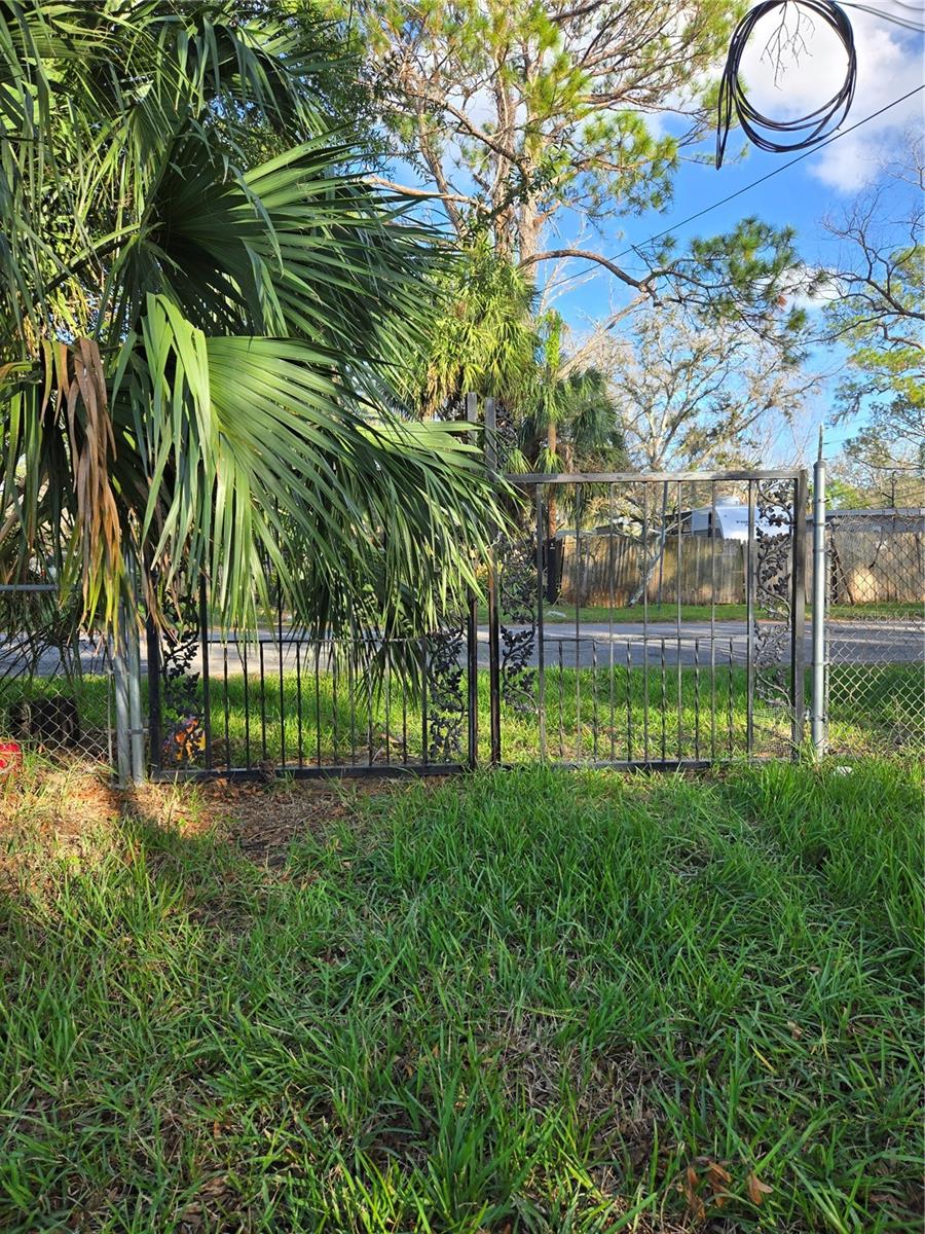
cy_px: 617
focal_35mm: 23
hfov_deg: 58.9
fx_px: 819
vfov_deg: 73.9
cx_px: 462
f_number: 1.8
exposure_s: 1/505
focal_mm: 5.4
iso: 25
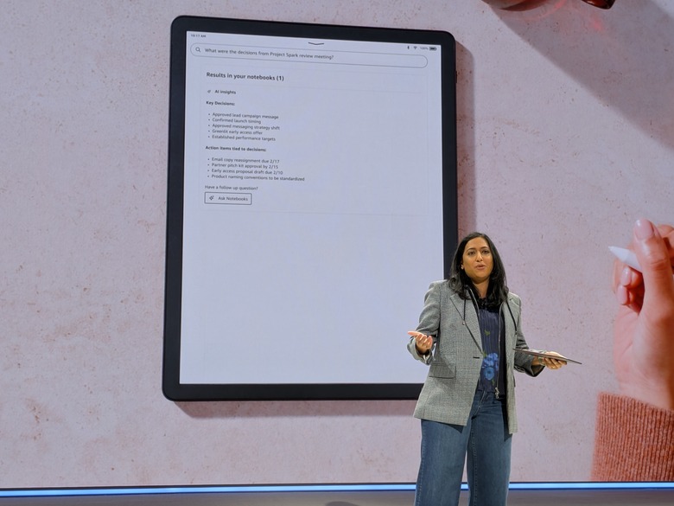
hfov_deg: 38.9
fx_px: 954
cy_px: 253
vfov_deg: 29.7
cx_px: 337
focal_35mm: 49
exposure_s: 1/147
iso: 47
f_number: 1.7
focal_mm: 4.53
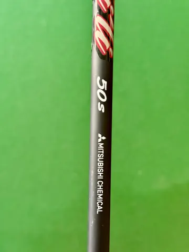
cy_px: 126
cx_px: 94
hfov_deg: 30.3
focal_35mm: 48
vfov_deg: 39.7
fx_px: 349
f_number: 1.78
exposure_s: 1/30
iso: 640
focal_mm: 6.76
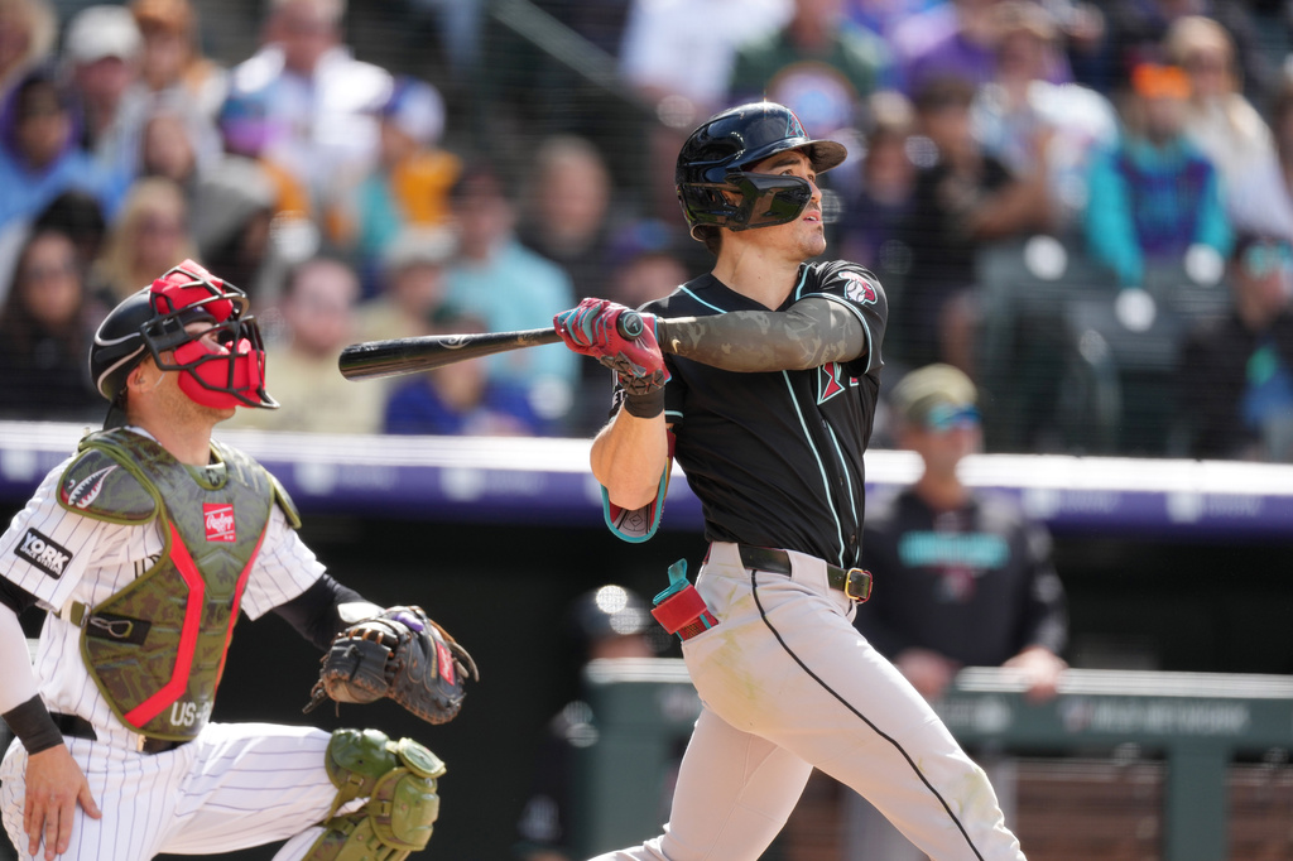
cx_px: 646
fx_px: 21542
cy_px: 430
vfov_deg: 2.3
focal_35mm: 600
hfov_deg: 3.4
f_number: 4
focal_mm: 600
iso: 400
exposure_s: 1/1250
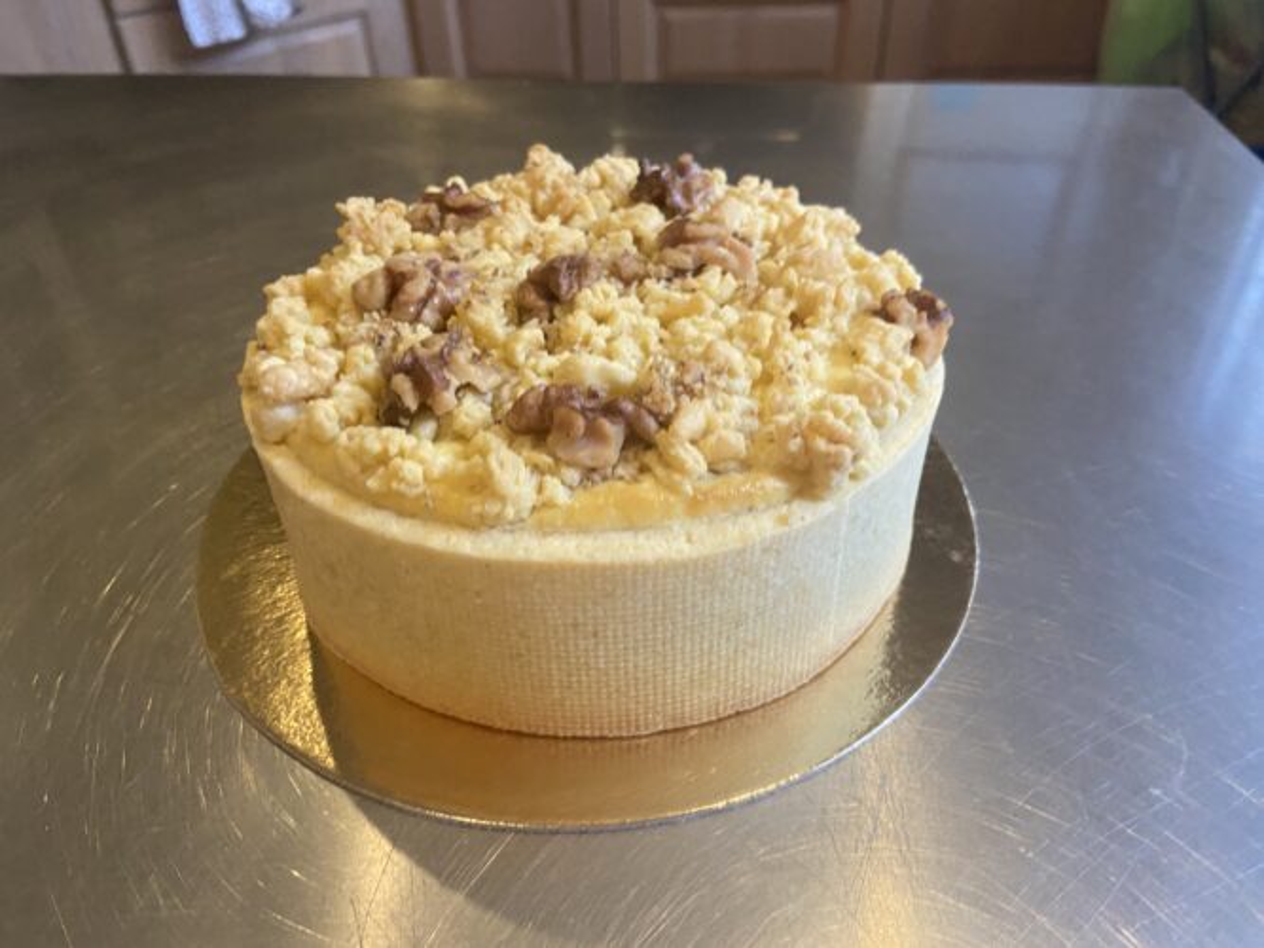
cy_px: 474
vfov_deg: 53.0
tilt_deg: -39.7
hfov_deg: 67.3
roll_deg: +1.8
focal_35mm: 26
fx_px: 949
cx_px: 632
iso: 250
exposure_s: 1/50
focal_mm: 4.25
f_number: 1.8
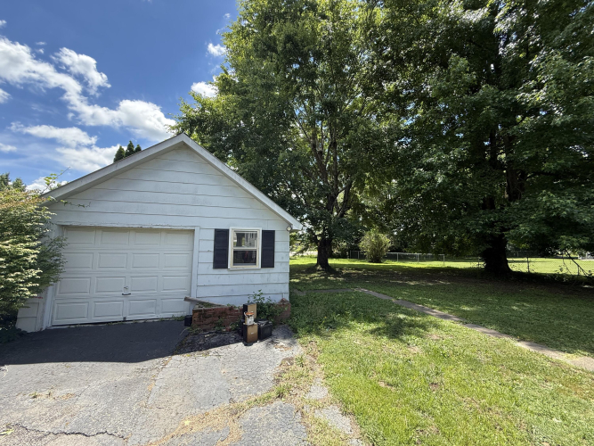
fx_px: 240
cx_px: 297
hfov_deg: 102.1
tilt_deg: +6.2
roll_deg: -0.9
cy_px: 223
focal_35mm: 14
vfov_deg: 85.7
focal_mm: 2.22
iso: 50
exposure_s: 1/424
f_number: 2.2
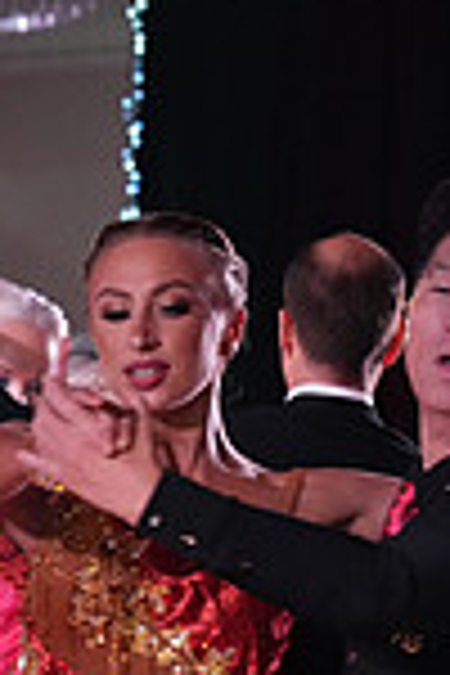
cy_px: 878
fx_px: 5812
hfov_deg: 4.4
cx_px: 209
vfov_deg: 6.6
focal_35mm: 310
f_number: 5
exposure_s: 1/320
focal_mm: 80
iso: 5000
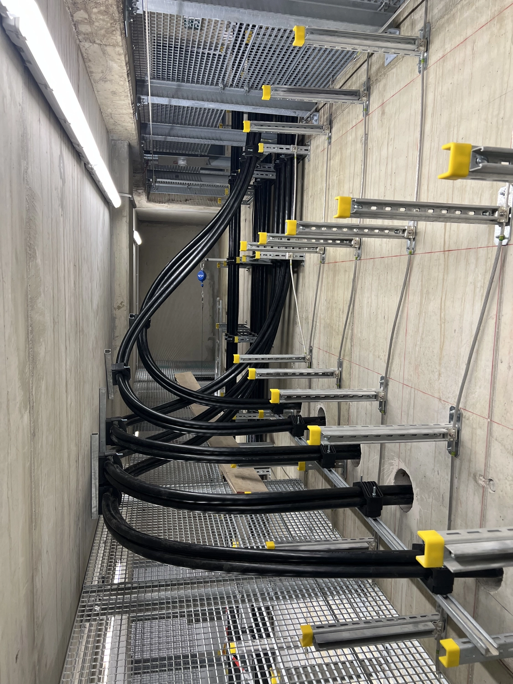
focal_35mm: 26
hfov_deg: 53.1
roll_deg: -1.4
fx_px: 514
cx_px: 256
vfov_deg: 67.3
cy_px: 342
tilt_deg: -7.1
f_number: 1.5
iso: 80
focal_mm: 5.7
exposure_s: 1/100
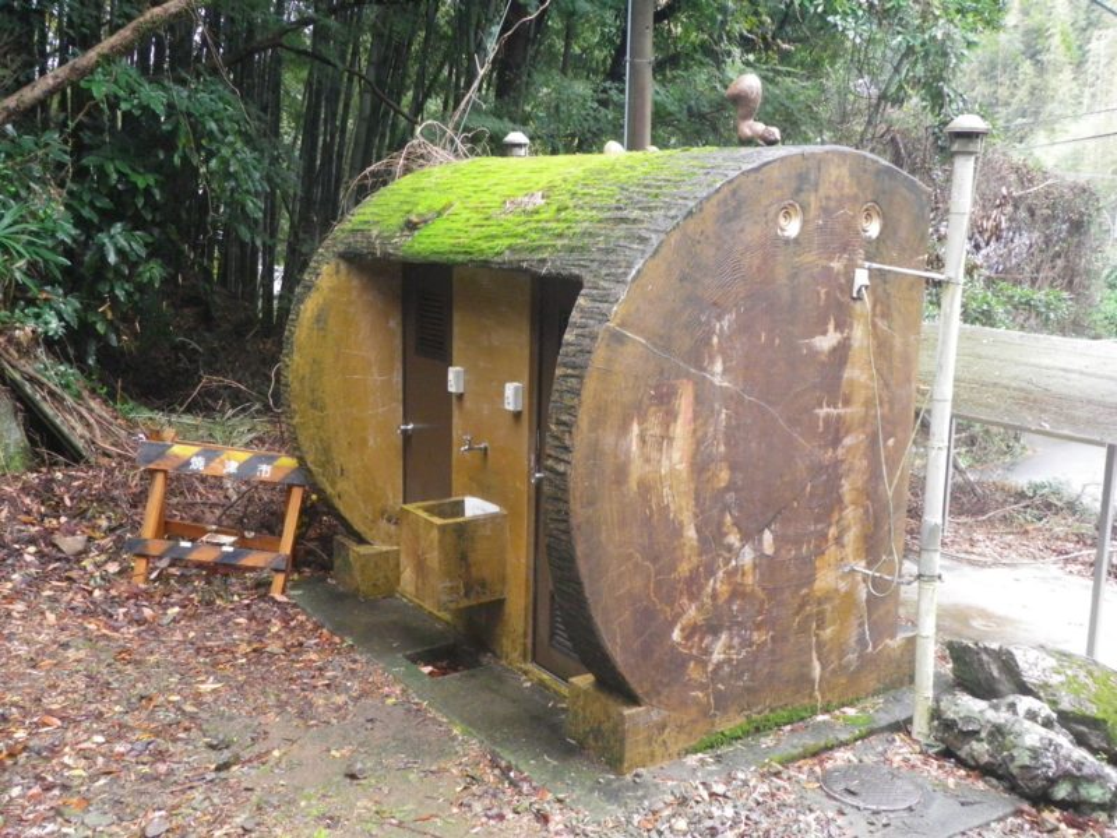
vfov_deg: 40.7
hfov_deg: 52.6
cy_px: 419
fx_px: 1129
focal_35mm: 35
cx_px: 558
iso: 320
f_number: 3.8
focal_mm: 6.2
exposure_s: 1/60
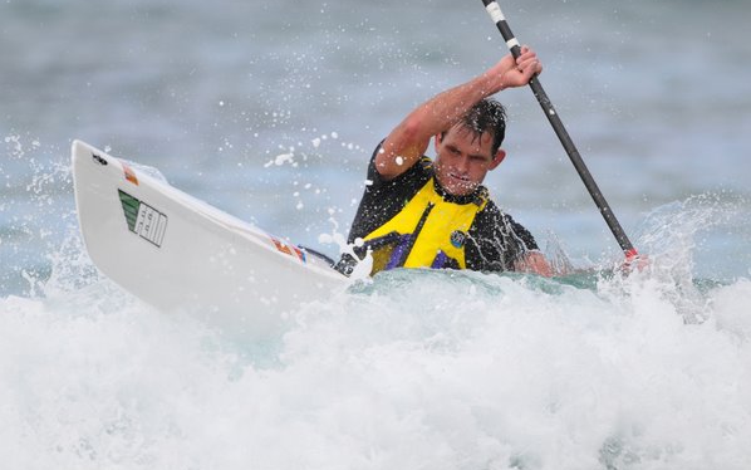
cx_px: 376
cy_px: 243
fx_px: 18833
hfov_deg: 2.3
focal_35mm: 920
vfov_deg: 1.4
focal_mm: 600
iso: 200
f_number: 4
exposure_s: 1/1250
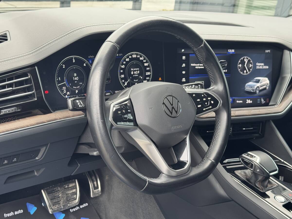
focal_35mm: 48
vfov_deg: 30.3
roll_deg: -6.9
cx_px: 146
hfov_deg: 39.7
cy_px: 110
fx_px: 405
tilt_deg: -22.0
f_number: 1.78
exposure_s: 1/106
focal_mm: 6.76
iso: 100
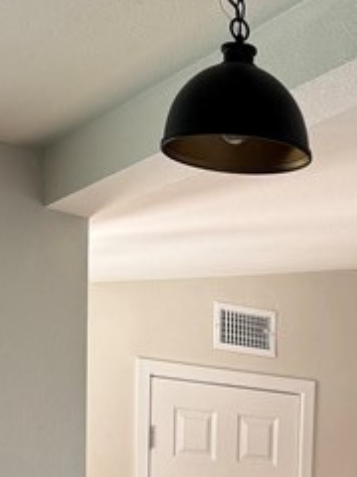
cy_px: 709
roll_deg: -2.0
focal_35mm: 103
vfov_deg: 17.3
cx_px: 449
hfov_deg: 13.9
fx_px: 1418
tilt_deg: -6.5
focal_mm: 6.76
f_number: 1.78
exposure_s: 1/121
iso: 125
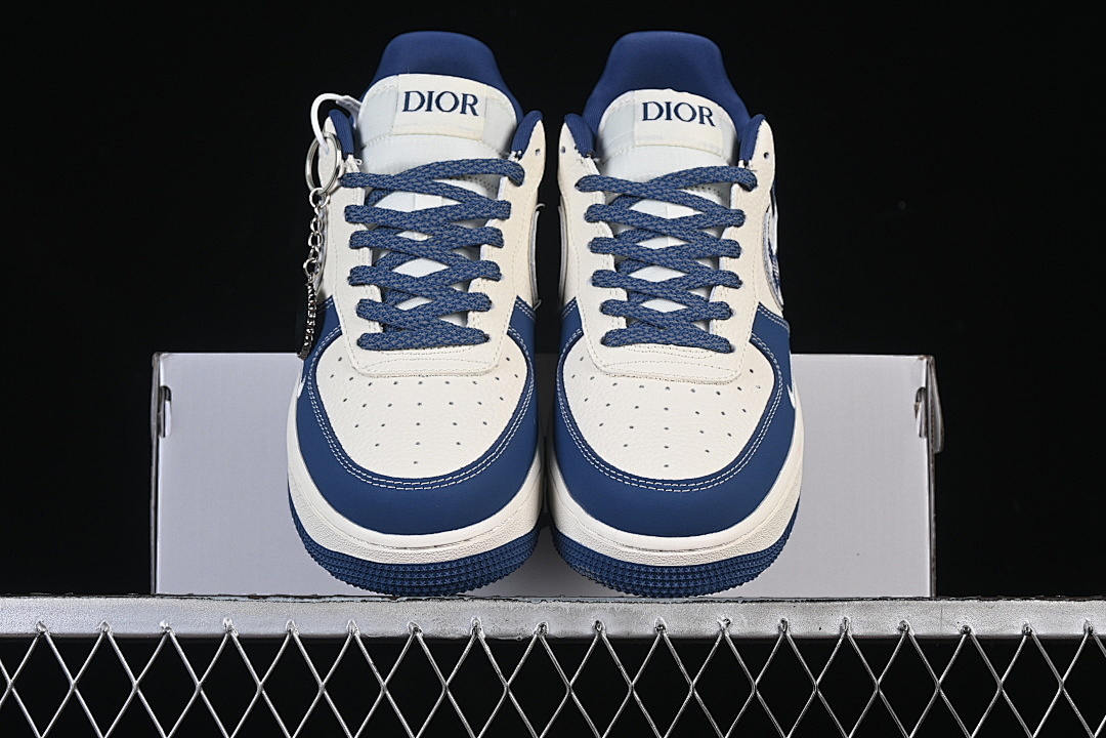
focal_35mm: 75
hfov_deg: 27.0
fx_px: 2304
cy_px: 369
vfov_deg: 18.2
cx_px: 553
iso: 160
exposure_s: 1/60
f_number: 8
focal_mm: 50
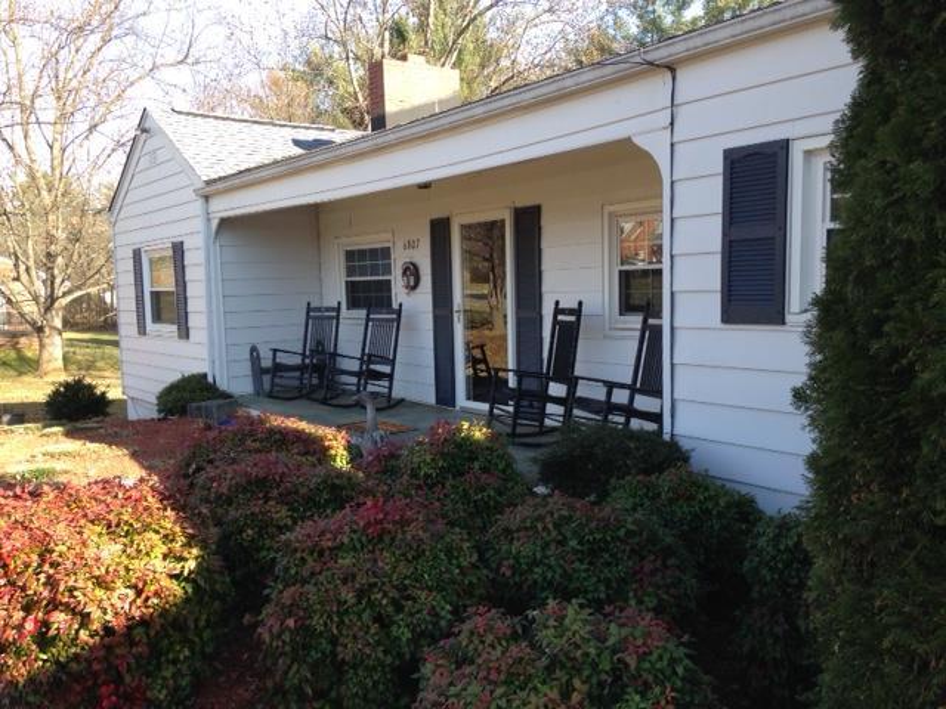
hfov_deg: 55.4
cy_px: 354
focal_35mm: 33
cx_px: 473
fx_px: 902
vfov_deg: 42.9
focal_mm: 4.12
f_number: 2.4
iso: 50
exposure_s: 1/313
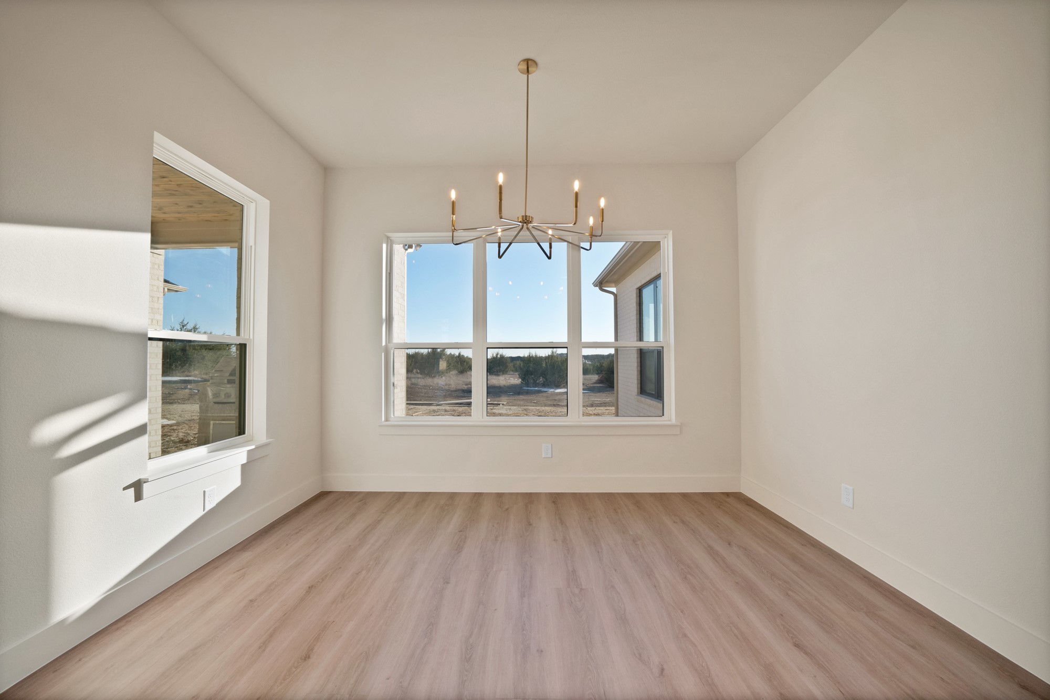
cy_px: 350
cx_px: 525
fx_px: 350
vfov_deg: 90.0
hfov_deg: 112.6
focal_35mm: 12
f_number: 9
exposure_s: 1/60
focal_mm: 12
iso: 640
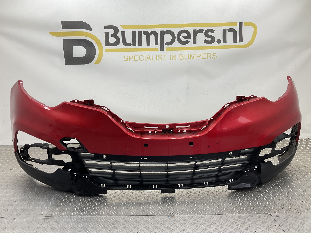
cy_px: 116
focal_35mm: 29
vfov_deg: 48.2
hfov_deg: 61.7
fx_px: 261
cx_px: 156
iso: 25
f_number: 1.8
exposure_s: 1/120
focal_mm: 3
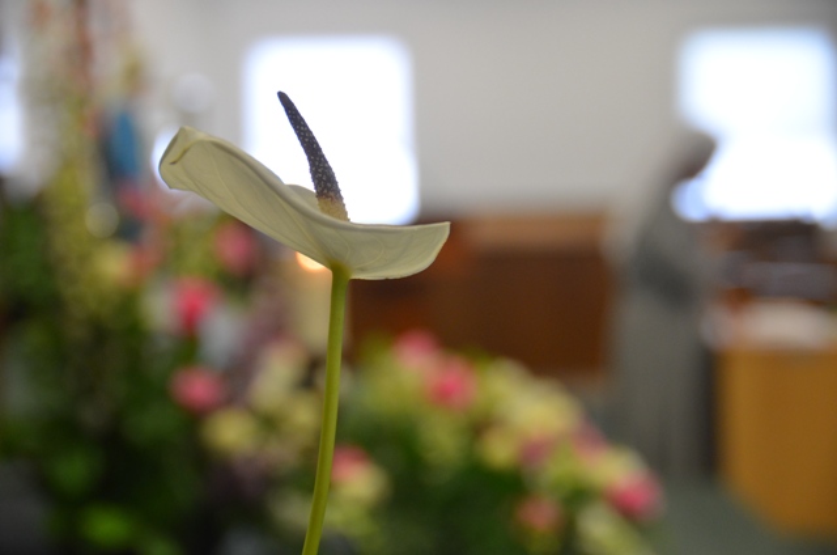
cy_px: 278
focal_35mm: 120
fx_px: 2784
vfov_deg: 11.4
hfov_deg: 17.1
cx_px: 418
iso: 900
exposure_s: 1/30
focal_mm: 80
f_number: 5
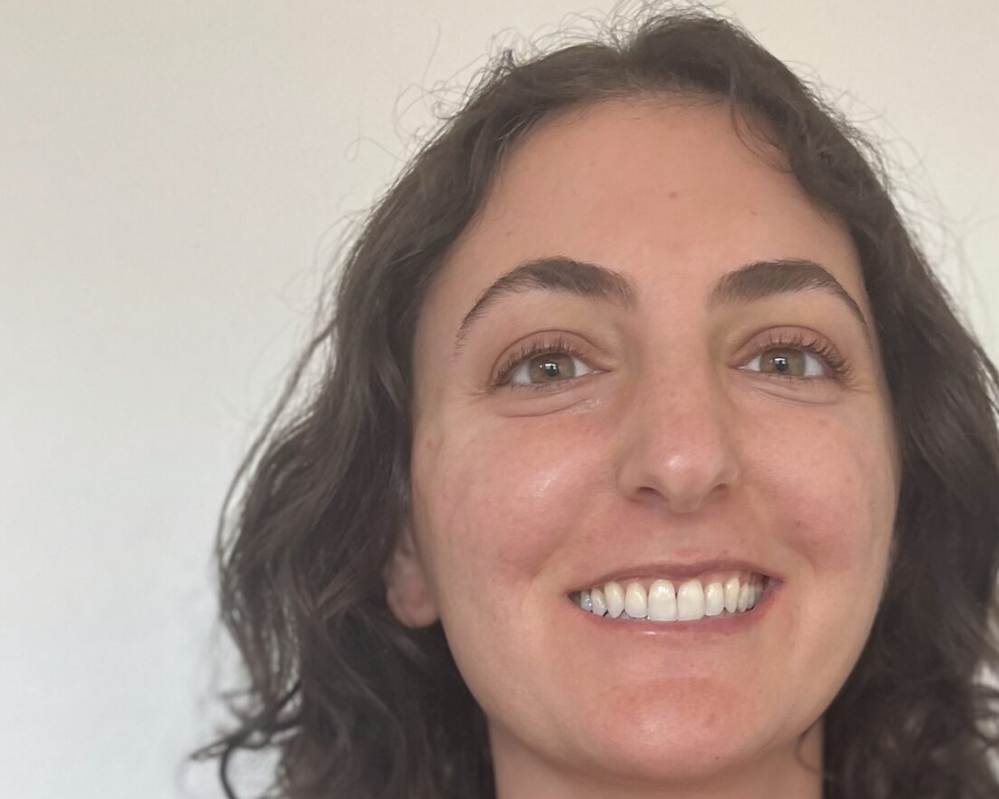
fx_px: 1745
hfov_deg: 31.7
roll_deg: -1.3
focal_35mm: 59
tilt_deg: -4.9
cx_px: 667
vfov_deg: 23.3
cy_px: 998
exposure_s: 1/98
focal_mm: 5.1
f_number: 1.6
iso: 125
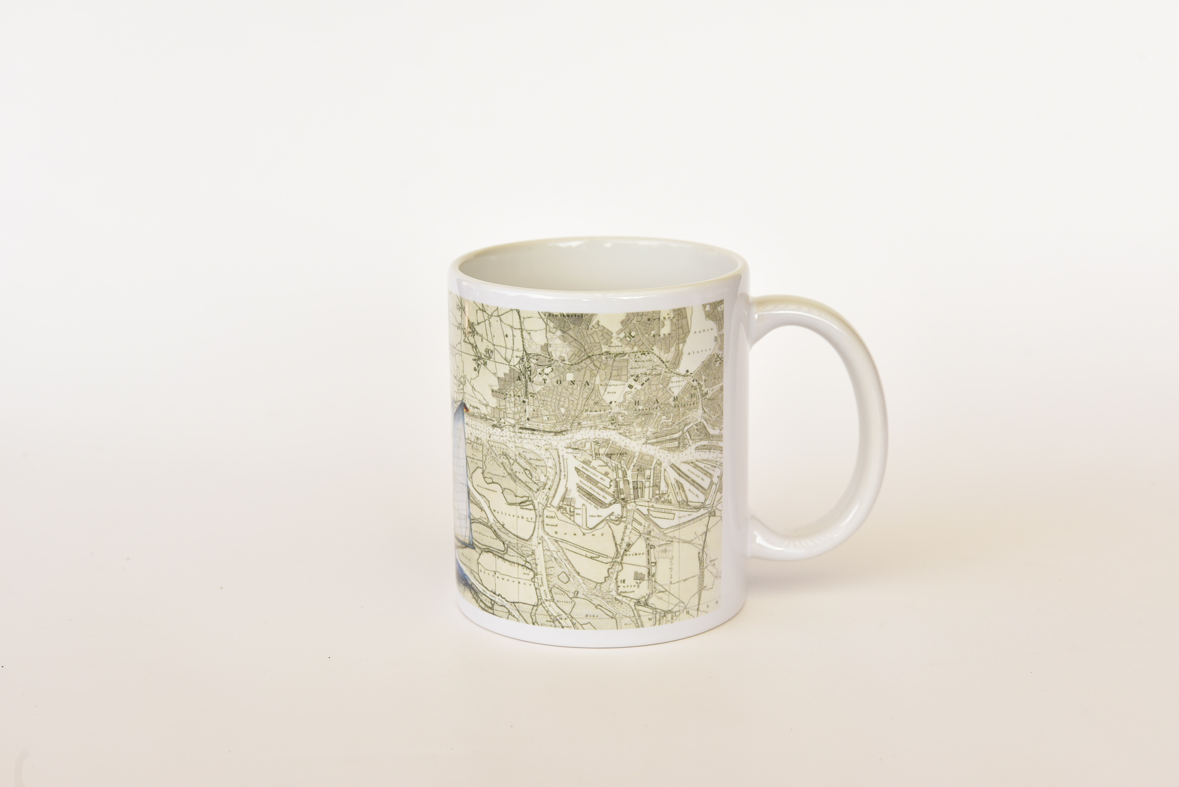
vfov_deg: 22.6
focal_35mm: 60
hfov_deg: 33.4
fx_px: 1966
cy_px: 394
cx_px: 590
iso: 400
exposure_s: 1/125
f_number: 8
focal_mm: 60
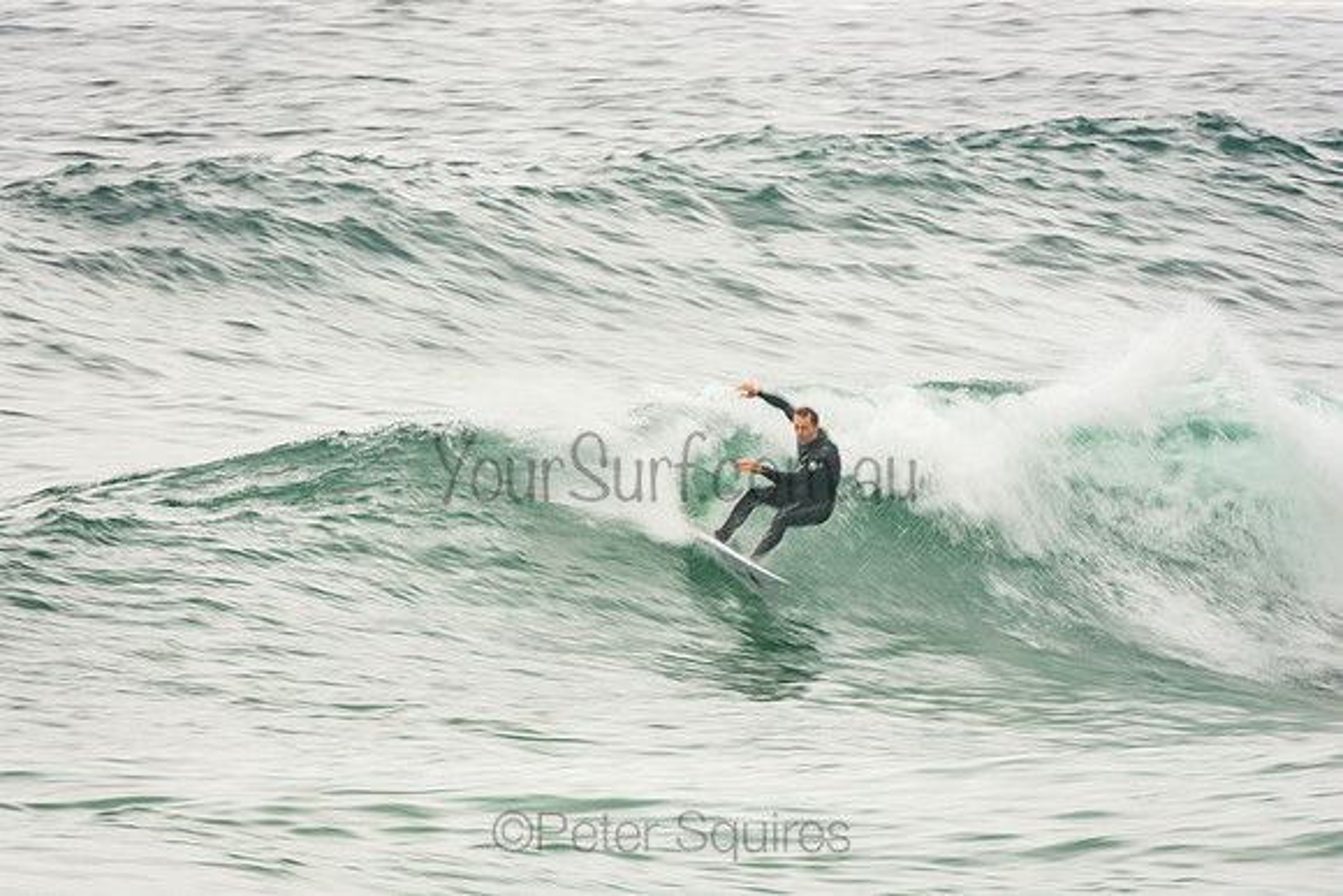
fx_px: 22388
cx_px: 672
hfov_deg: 3.4
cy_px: 448
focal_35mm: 600
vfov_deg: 2.3
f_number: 20
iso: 100
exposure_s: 1/30
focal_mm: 400
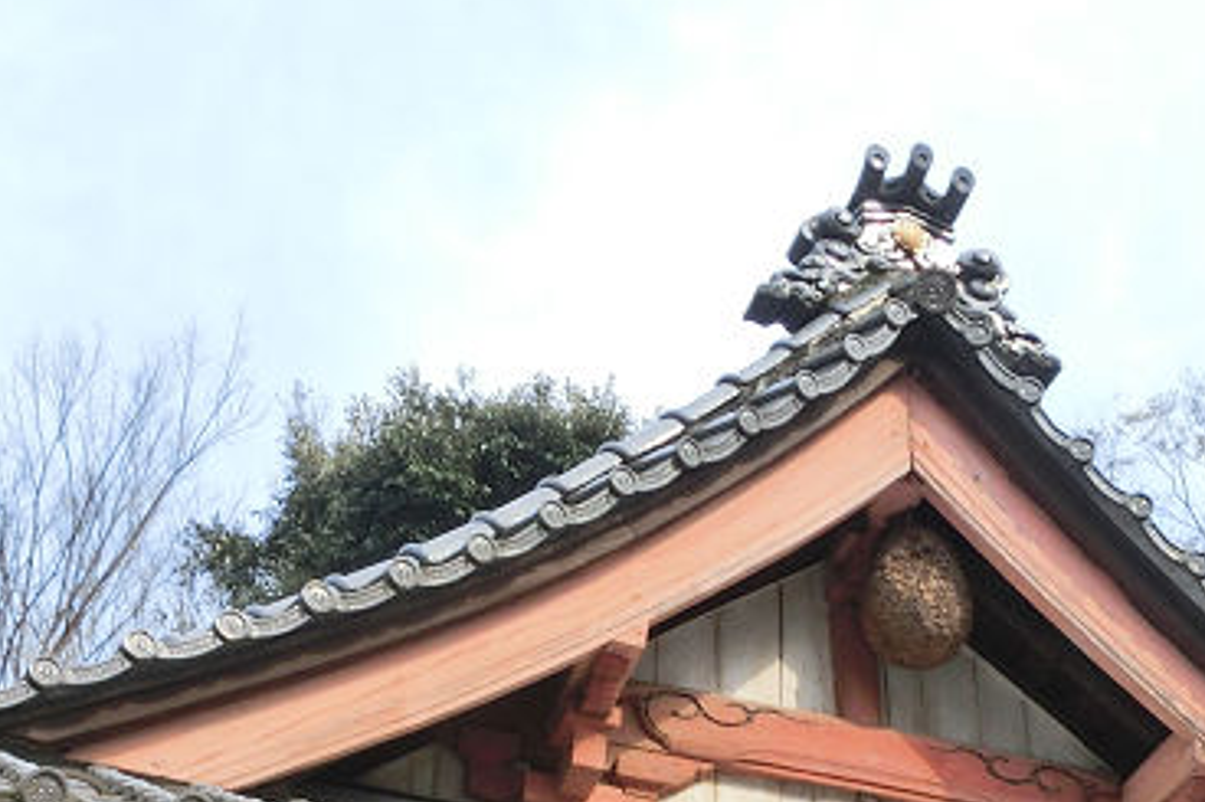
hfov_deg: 25.0
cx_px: 720
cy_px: 995
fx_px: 2710
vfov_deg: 16.1
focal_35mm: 81
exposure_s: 1/400
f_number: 3
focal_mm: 5
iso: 80
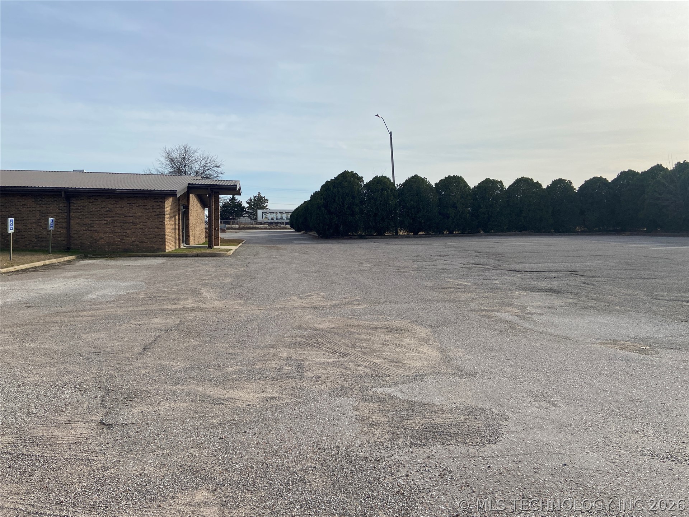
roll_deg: -0.7
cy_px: 258
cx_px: 344
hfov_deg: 67.3
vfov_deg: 53.1
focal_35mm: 26
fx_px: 518
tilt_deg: -5.3
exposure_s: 1/5025
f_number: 1.8
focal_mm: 4.25
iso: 32
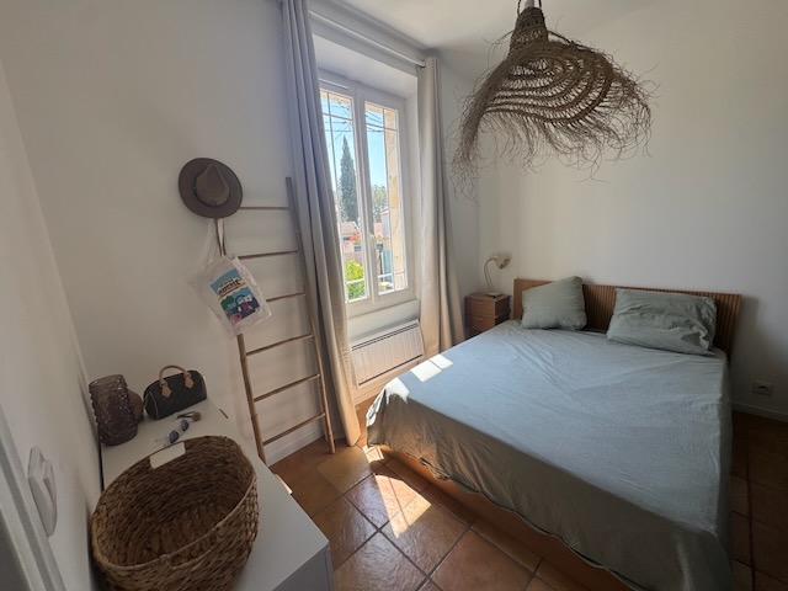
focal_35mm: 14
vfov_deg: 85.7
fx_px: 319
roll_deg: +3.9
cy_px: 296
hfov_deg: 102.1
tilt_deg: -10.5
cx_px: 394
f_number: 2.2
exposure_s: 1/238
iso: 40
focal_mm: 2.22
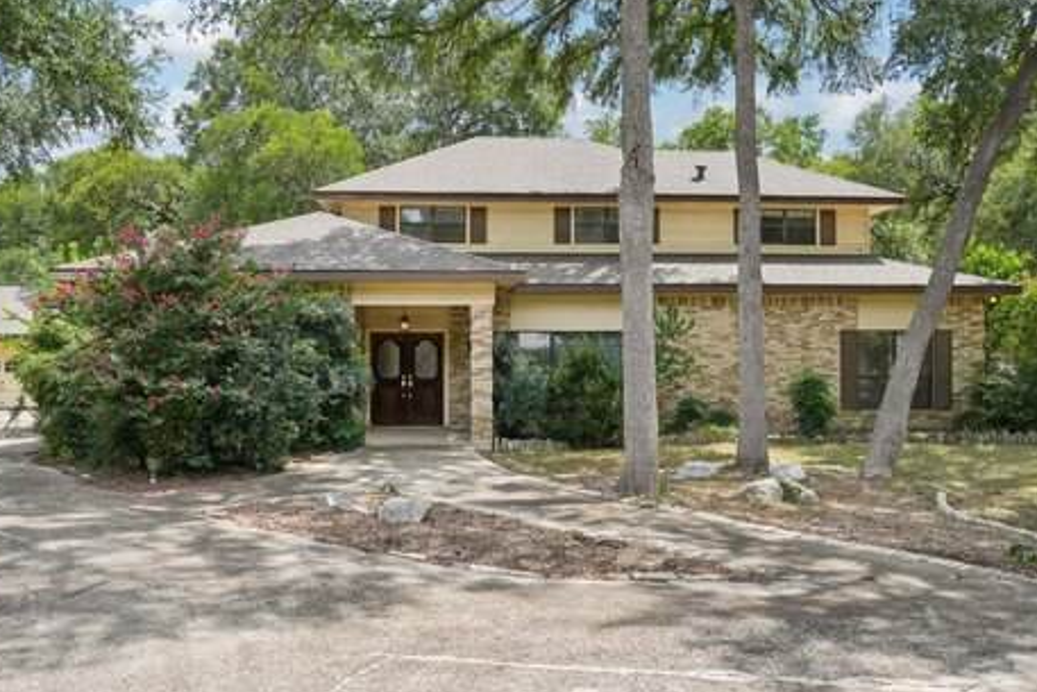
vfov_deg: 46.4
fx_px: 807
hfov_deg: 65.3
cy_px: 360
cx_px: 474
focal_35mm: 28
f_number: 8
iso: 200
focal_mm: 20
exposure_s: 1/250
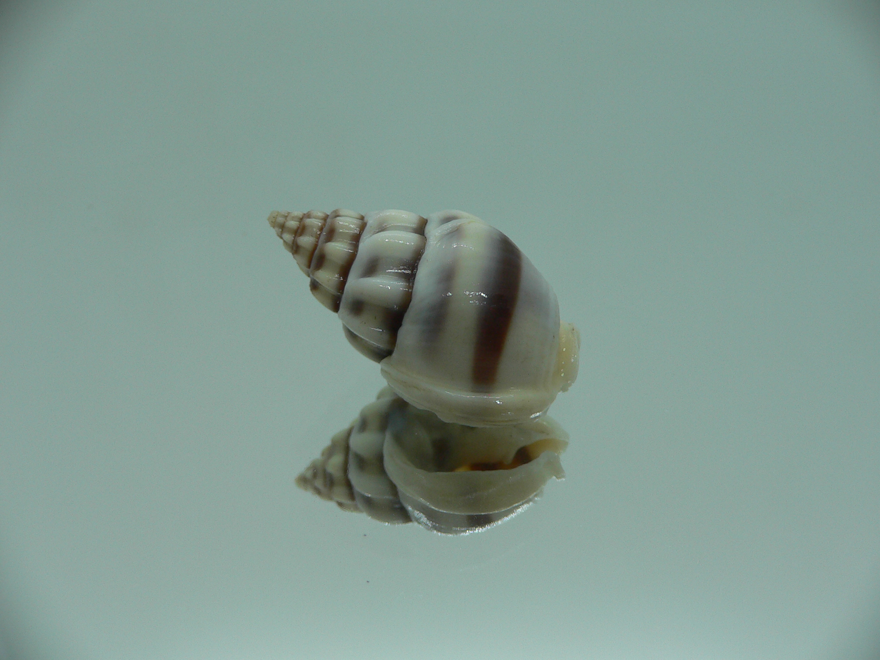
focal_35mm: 35
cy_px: 330
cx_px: 440
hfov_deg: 52.6
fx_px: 890
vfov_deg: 40.7
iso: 80
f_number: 2.8
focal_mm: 4.6
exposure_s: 1/60
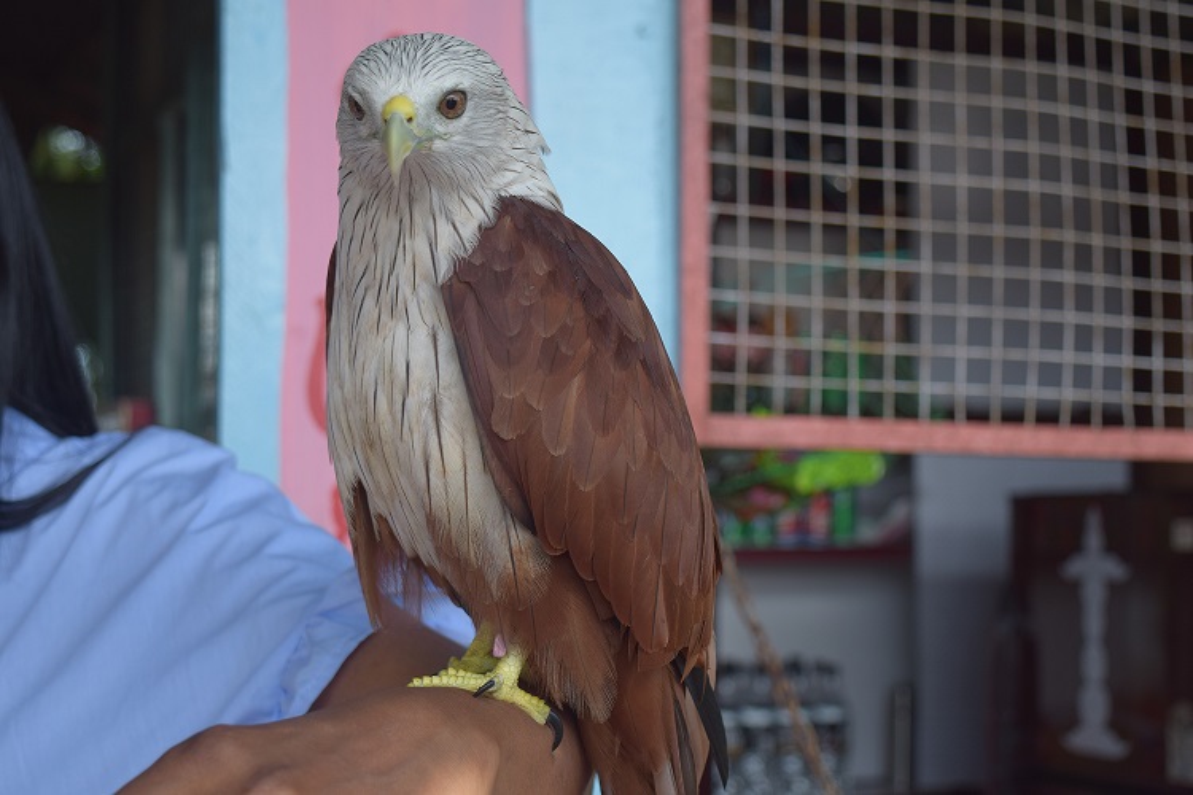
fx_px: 2286
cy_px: 398
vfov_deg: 19.7
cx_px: 596
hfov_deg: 29.2
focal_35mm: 69
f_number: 5
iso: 200
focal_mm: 46
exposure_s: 1/320
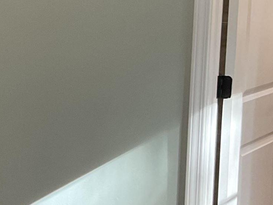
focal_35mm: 121
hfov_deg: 15.0
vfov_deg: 12.2
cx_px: -151
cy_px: 47
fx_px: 954
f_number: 1.8
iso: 64
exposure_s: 1/60
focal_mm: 3
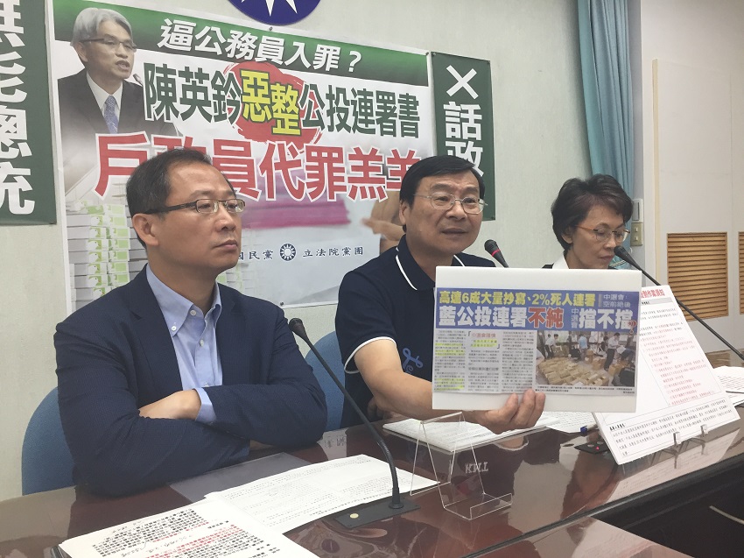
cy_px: 279
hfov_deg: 61.7
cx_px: 372
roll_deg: +0.8
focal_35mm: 29
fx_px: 623
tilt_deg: -2.3
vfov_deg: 48.2
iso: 32
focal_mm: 4.15
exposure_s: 1/30
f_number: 2.2
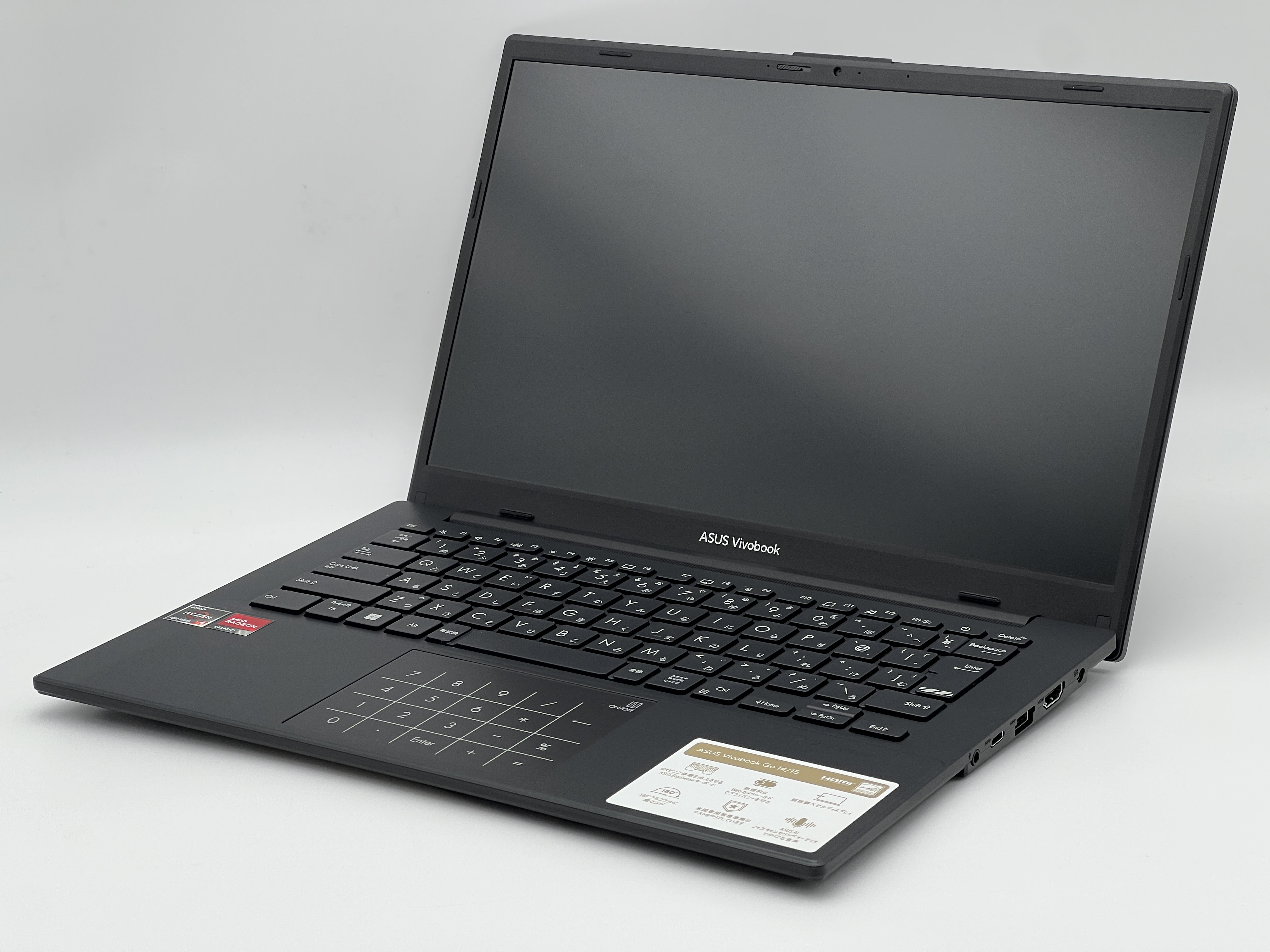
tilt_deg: -17.1
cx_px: 635
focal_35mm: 77
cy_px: 476
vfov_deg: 19.1
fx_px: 2825
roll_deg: +2.7
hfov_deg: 25.3
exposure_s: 1/100
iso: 32
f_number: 2.8
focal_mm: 9
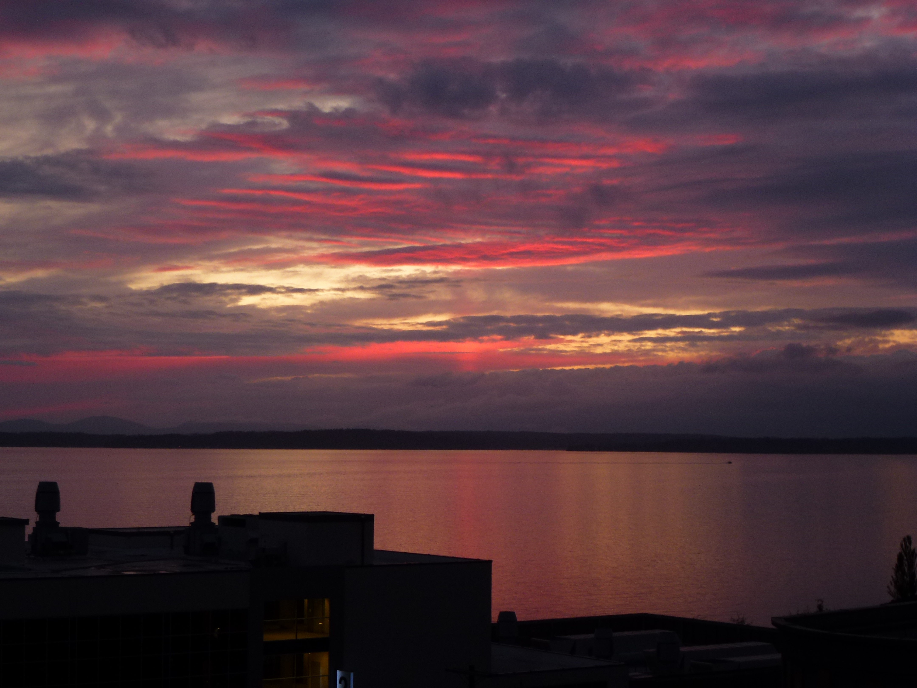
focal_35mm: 65
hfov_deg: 29.8
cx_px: 458
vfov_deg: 22.6
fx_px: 1722
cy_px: 344
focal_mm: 11.7
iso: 100
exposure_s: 1/25
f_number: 4.6
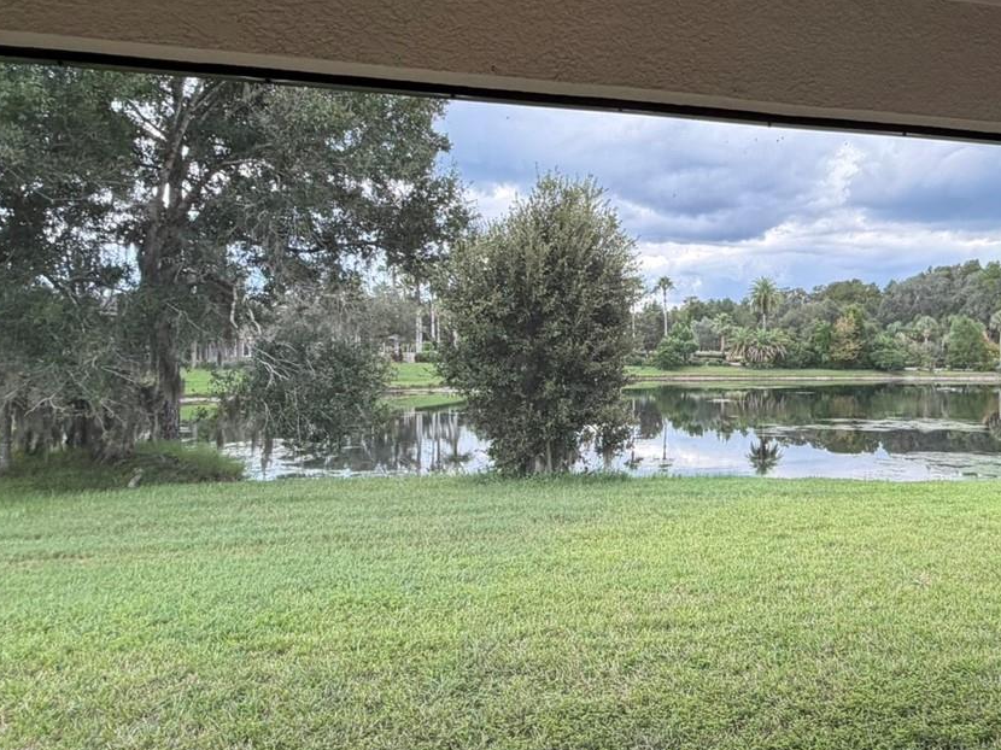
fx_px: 781
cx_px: 719
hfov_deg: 62.5
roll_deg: -0.1
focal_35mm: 27
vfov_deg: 51.3
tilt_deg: -1.0
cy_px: 371
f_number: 2.2
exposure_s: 1/121
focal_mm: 2.22
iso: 50
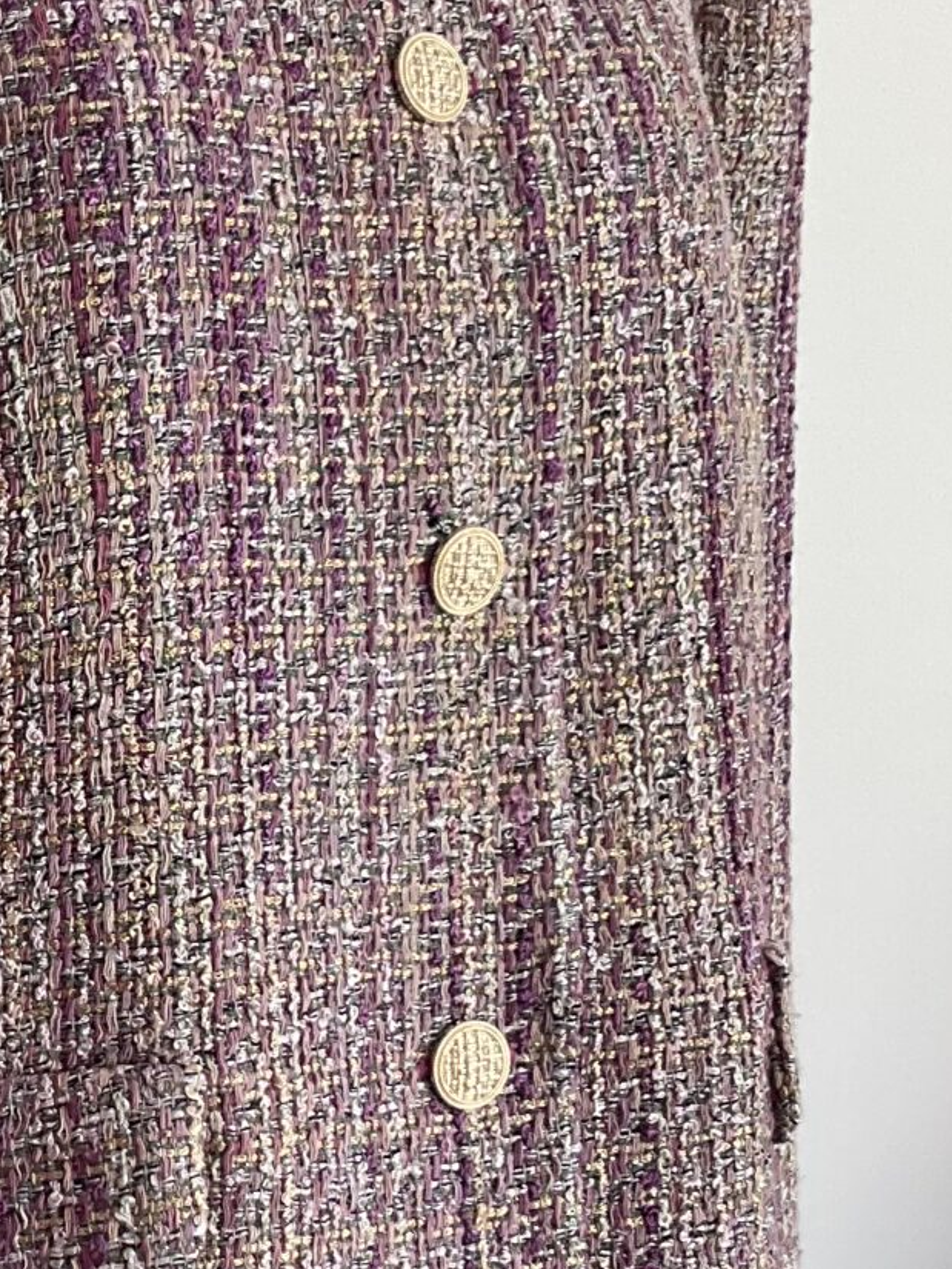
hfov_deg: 15.9
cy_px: 712
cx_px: -100
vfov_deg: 21.8
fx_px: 3299
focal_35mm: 90
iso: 50
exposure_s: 1/122
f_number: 1.8
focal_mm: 3
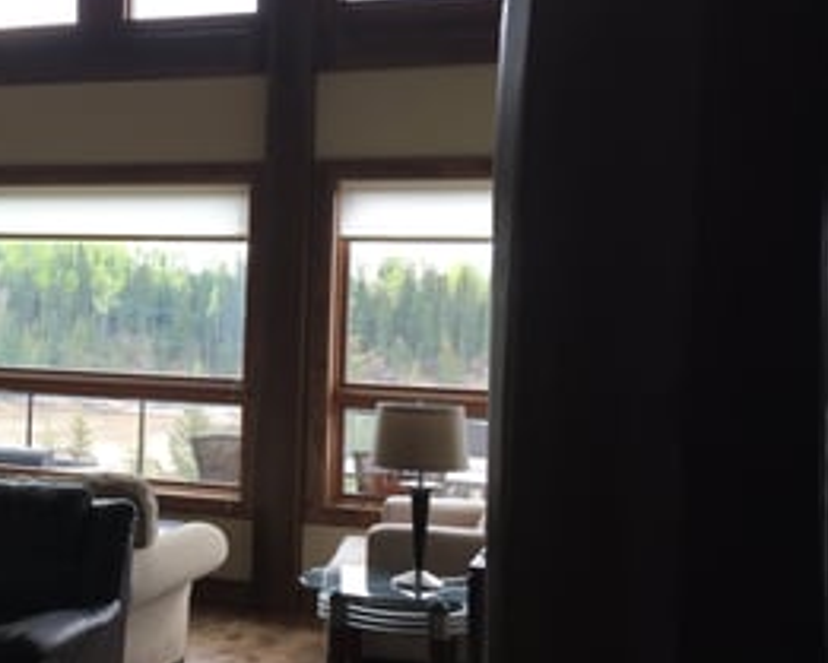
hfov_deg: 34.6
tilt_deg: +1.3
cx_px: 133
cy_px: 305
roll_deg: -2.2
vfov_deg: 29.1
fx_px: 1275
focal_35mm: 52
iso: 50
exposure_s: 1/120
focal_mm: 4.15
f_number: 2.2
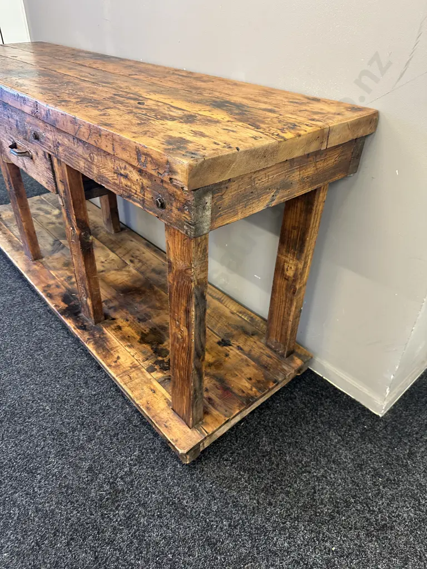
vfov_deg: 71.6
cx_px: 214
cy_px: 284
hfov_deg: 56.8
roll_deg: -1.5
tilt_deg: -35.0
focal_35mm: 24
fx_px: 395
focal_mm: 6.86
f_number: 1.78
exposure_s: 1/50
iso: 320
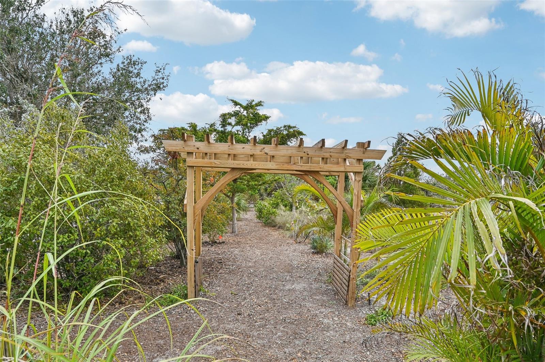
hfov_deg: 87.0
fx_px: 287
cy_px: 181
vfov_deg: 64.4
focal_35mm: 19
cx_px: 272
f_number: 8
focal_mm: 19
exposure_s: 1/400
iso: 400
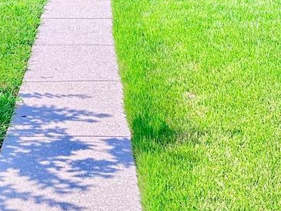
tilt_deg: +1.7
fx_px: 755
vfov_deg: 14.5
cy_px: -130
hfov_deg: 20.8
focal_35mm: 93
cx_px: 51
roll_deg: -0.3
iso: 80
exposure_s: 1/3597
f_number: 1.78
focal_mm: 6.86
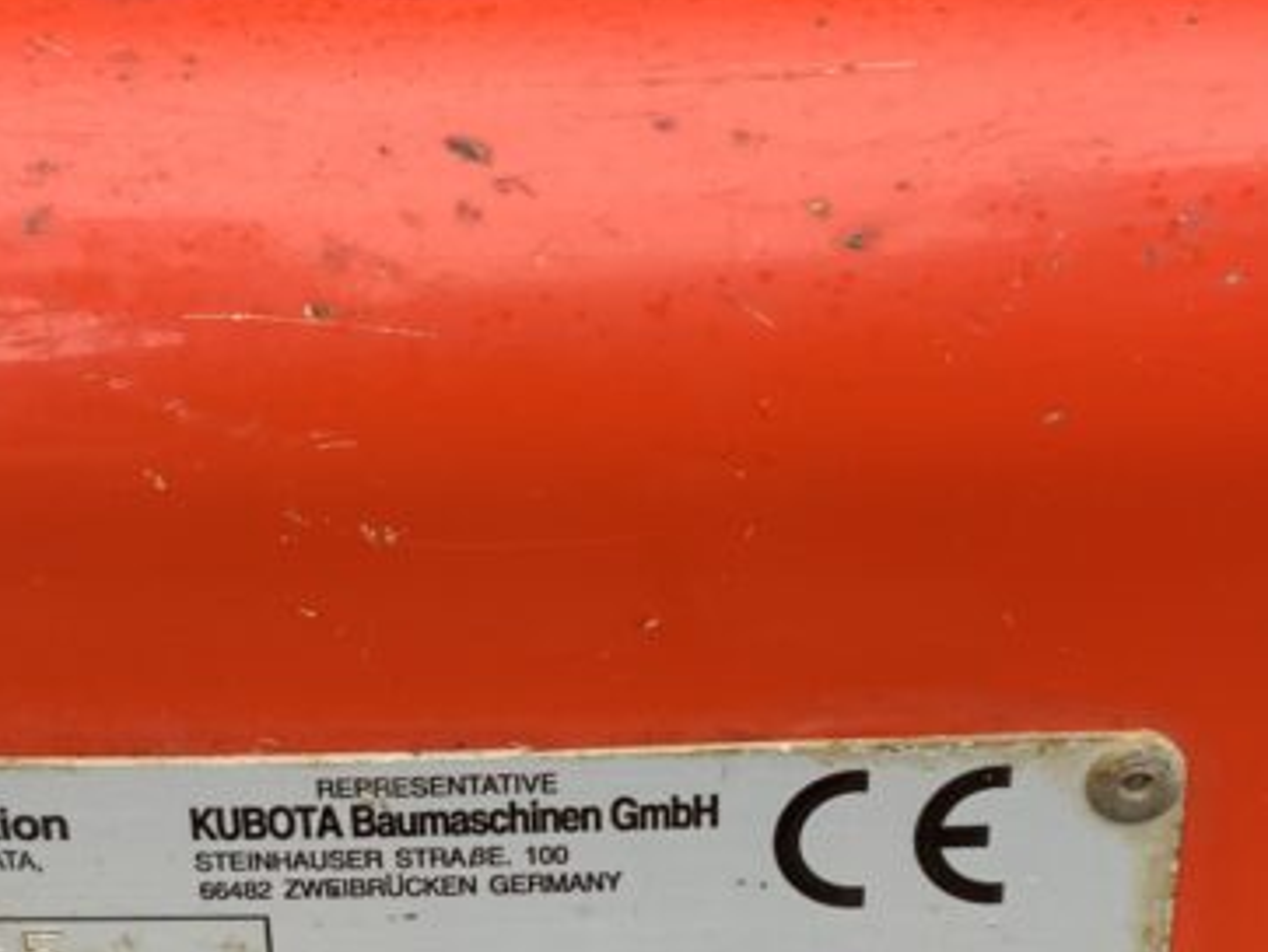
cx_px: 525
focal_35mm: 82
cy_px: 844
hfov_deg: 23.8
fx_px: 3006
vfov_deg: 17.8
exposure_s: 1/122
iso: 25
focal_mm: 3
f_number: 1.8
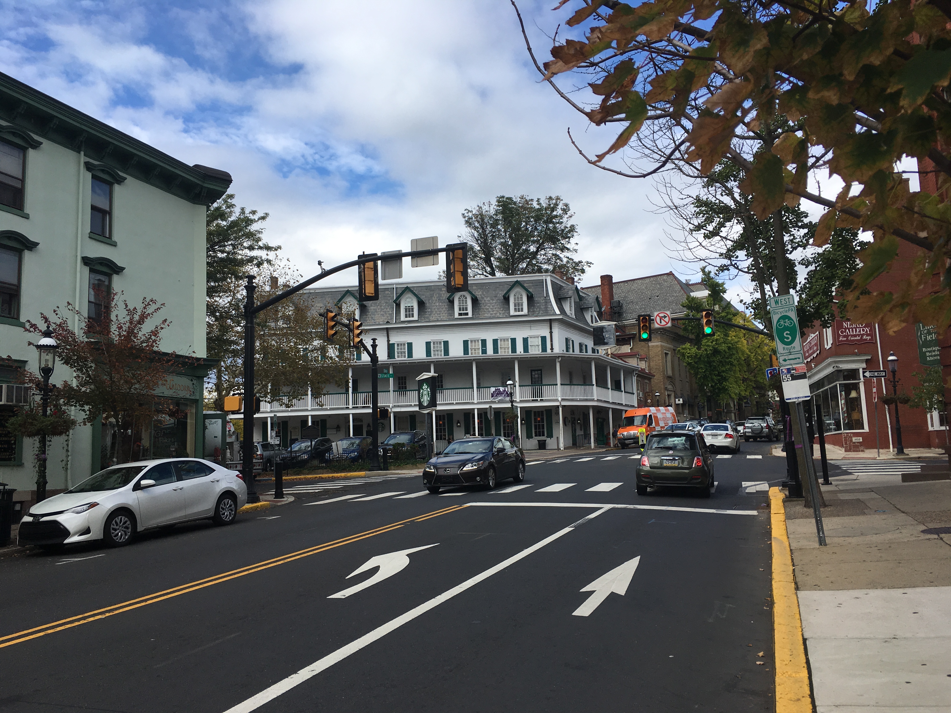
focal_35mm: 29
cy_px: 356
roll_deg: +1.5
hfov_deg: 61.7
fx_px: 797
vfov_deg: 48.2
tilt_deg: +6.6
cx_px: 476
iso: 25
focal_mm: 4.15
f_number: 2.2
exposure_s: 1/1399
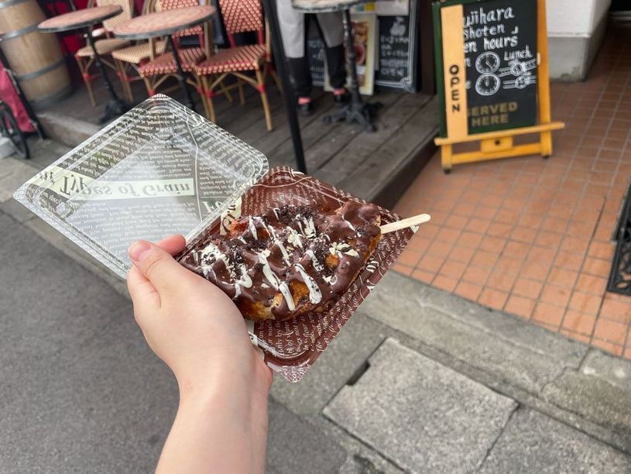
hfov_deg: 67.3
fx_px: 474
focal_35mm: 26
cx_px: 316
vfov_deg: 53.1
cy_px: 237
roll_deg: +12.1
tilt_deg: -34.8
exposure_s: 1/346
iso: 32
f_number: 1.6
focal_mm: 4.2
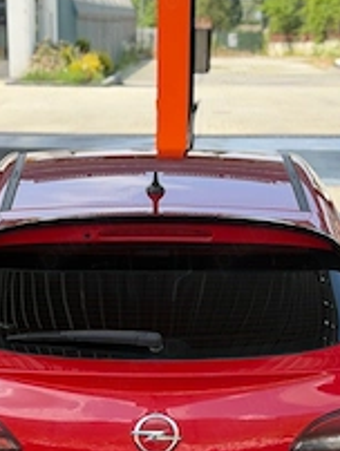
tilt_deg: -17.4
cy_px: 418
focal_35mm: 95
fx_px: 1242
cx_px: 154
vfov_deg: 20.2
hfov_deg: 15.6
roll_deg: -0.8
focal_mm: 6.76
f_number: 1.78
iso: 80
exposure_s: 1/1330
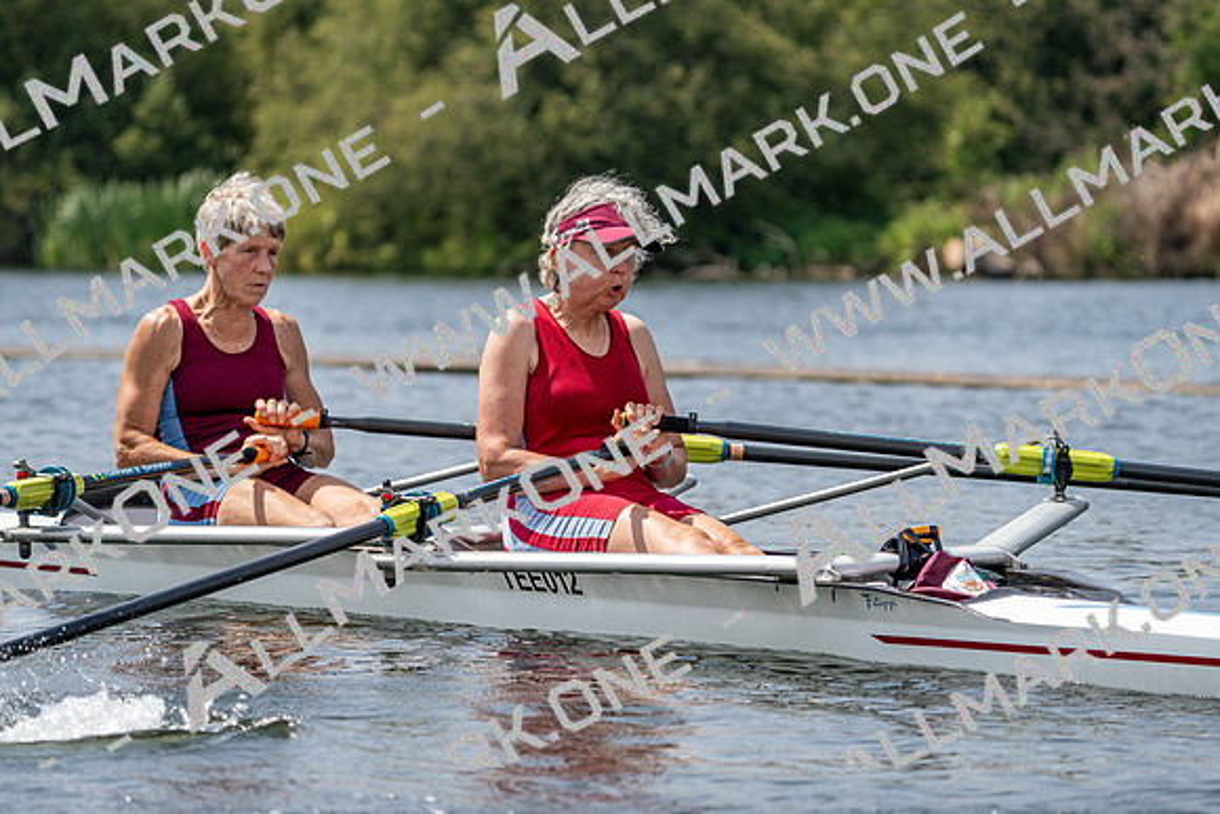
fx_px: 6779
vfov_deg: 6.9
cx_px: 610
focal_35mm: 200
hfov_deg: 10.3
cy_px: 407
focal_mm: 200
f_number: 5.6
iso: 200
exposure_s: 1/1600
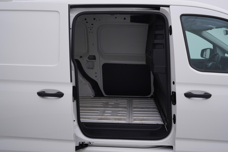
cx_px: 114
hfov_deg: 53.1
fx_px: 228
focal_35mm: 36
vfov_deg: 36.9
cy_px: 76
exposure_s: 1/100
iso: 125
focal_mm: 24
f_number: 4.5
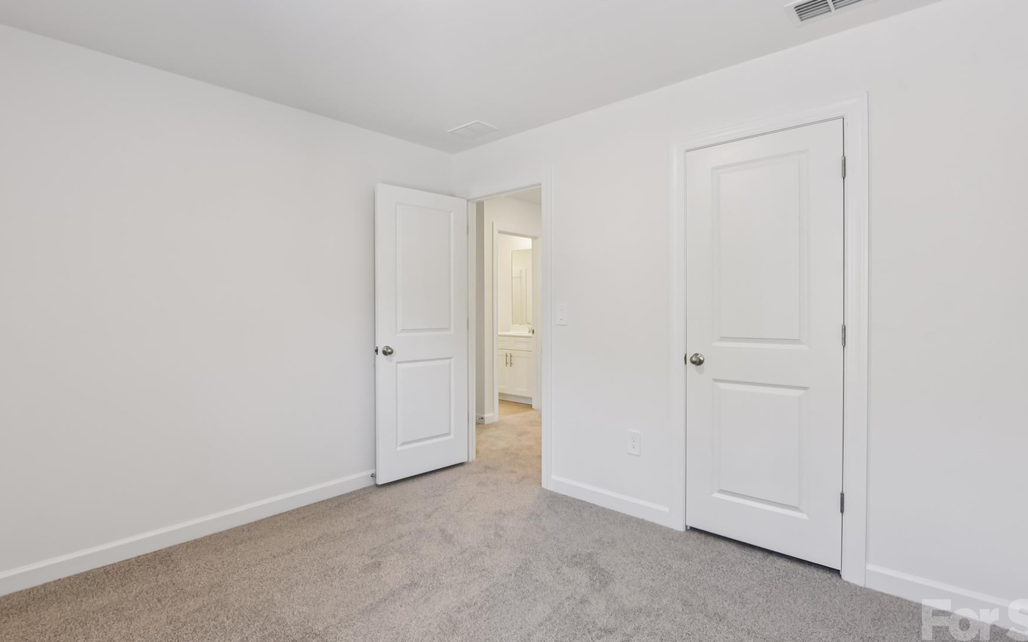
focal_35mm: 18
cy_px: 312
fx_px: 504
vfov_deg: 65.0
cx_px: 505
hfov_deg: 91.1
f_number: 8
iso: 200
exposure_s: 1/10
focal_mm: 15
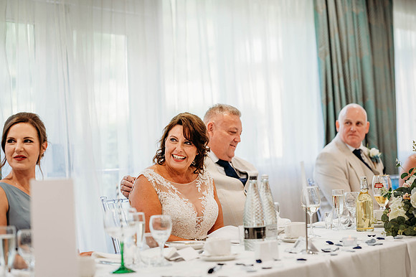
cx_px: 208
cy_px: 138
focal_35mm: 85
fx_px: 982
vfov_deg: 16.1
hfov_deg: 23.9
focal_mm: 85
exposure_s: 1/200
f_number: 2.8
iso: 450
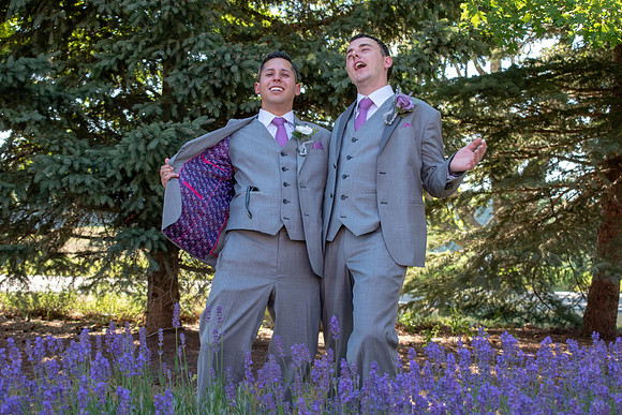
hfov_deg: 31.9
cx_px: 311
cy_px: 208
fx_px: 1089
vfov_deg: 21.6
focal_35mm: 63
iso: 400
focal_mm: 42
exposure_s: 1/160
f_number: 6.3
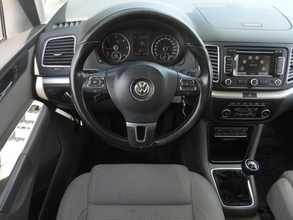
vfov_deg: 56.8
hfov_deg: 71.6
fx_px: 203
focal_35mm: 24
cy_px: 110
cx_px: 146
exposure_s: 1/40
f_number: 2.8
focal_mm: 4.3
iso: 100
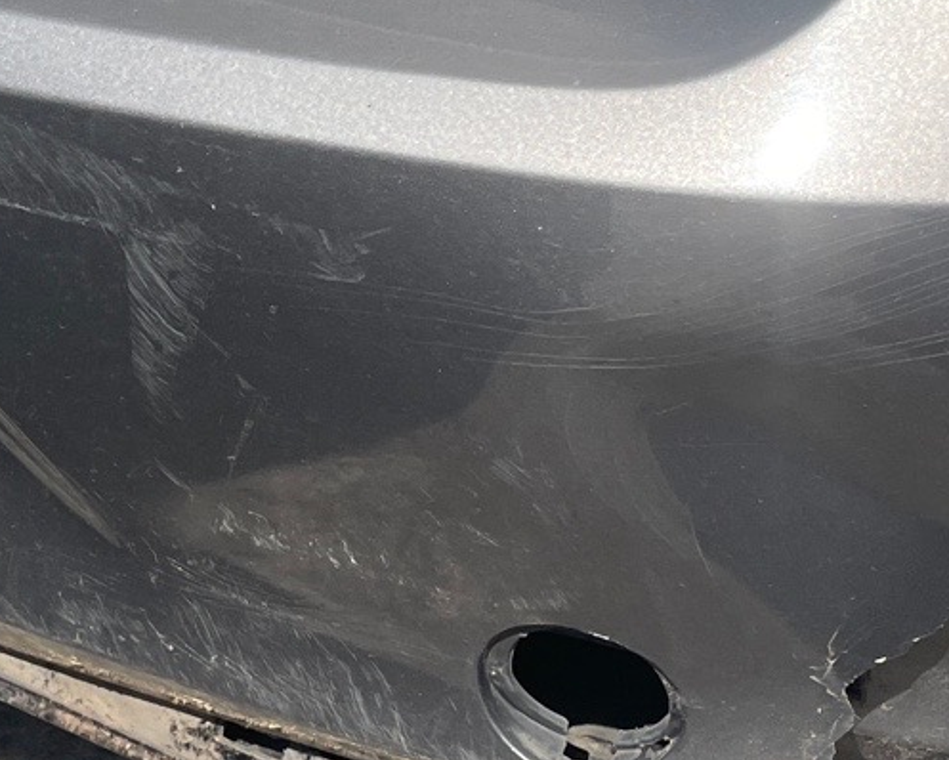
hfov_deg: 19.1
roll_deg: +3.0
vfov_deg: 15.6
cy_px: 101
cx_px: 32
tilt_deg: -26.5
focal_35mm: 98
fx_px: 2754
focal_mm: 4.2
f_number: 1.6
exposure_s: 1/2132
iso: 32
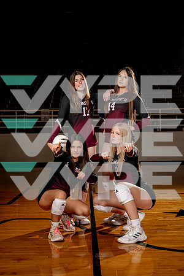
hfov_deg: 26.0
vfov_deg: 38.2
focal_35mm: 52
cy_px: 138
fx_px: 399
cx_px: 92
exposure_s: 1/250
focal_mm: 52
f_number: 5.6
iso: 100
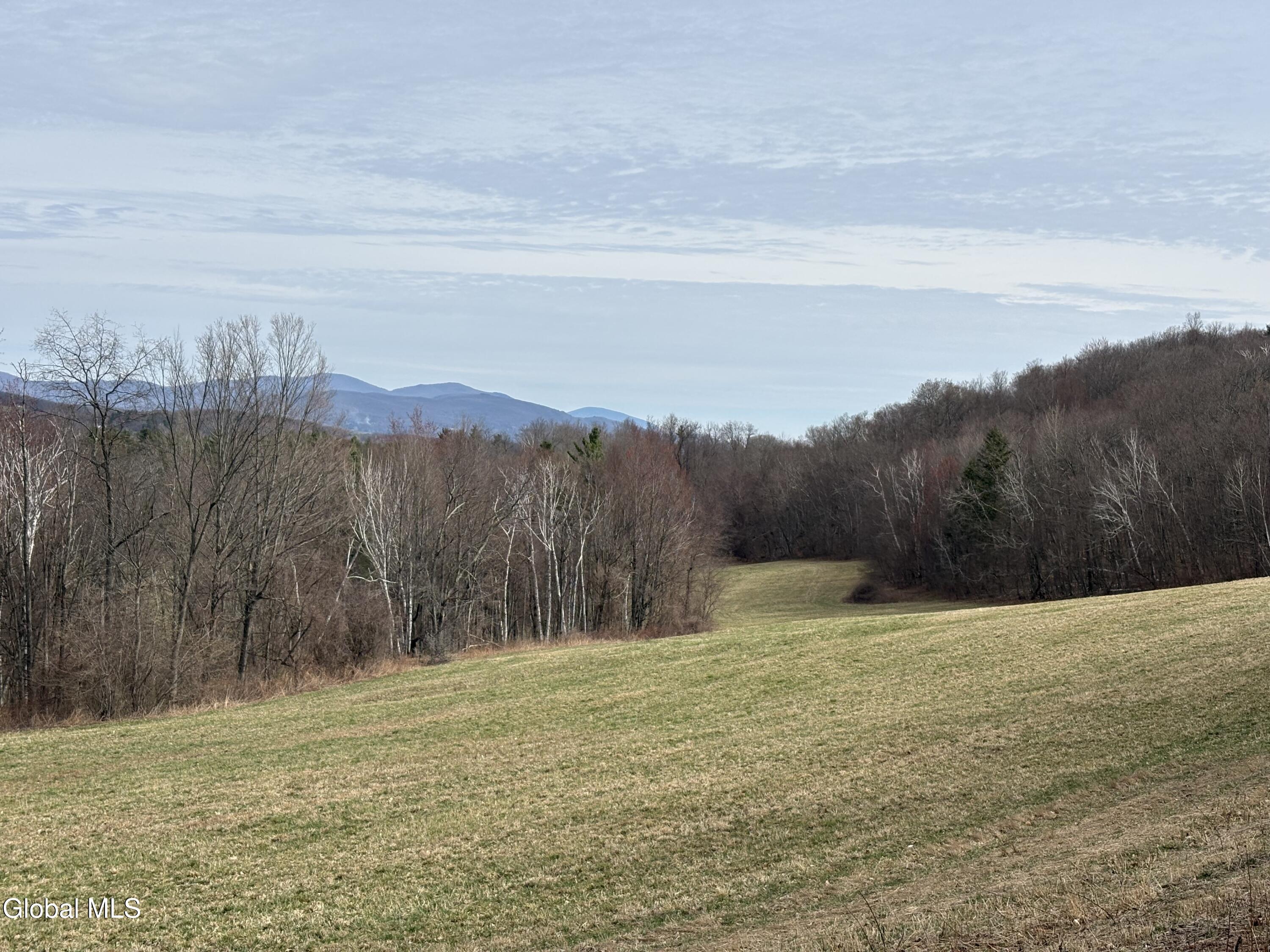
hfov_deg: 36.8
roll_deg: -4.1
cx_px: 635
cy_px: 476
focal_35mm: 52
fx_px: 1908
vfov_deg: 28.0
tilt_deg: -1.3
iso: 40
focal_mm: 5.96
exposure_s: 1/4329
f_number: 1.6
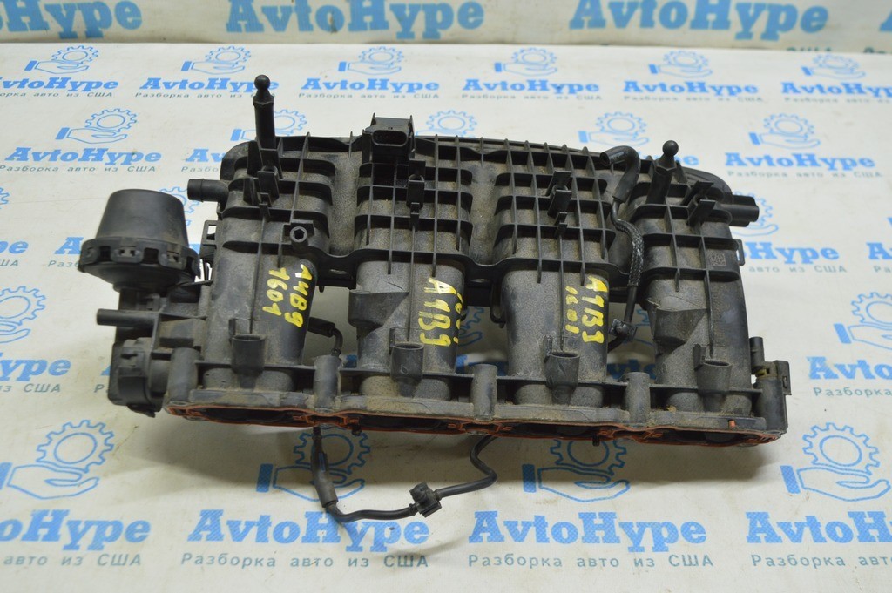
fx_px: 966
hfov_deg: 49.6
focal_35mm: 39
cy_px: 296
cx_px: 446
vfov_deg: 34.2
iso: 400
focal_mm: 26
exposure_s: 1/20
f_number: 5.6
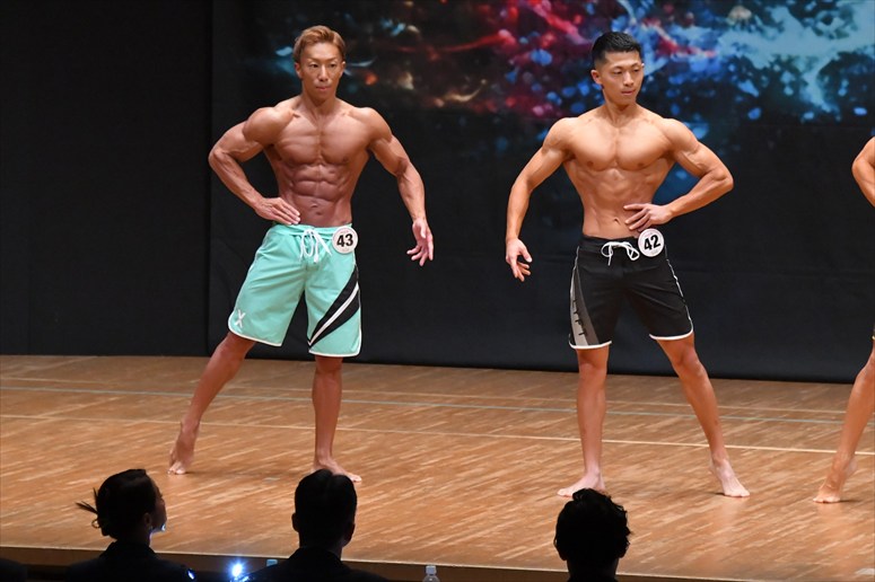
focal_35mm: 270
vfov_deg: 5.1
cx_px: 438
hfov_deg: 7.6
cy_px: 291
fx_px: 6559
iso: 8000
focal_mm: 180
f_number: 5.6
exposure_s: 1/400
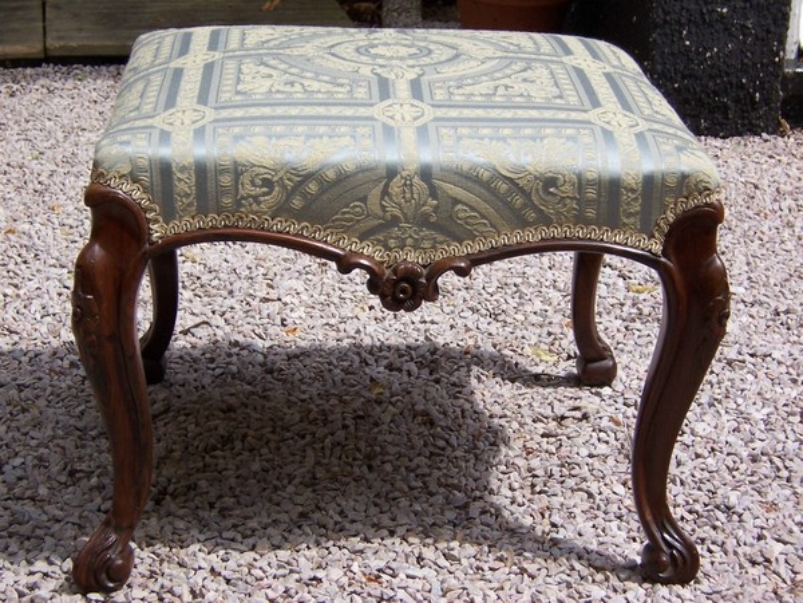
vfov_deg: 18.0
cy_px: 302
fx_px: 1902
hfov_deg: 23.8
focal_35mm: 82
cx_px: 402
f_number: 4.8
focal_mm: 13.5
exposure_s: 1/500
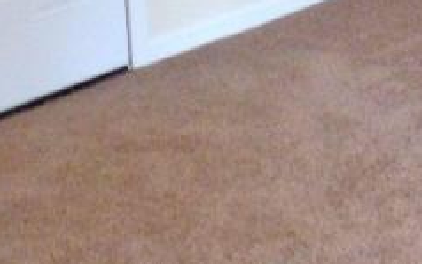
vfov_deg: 11.1
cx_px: 720
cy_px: -291
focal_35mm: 105
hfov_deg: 16.9
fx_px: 1208
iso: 320
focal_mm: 4.1
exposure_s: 1/30
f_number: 2.8
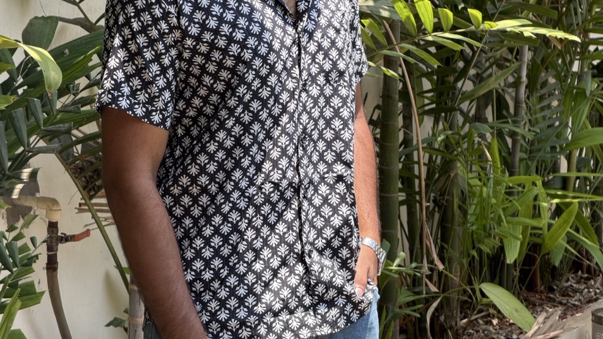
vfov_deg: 8.3
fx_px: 2334
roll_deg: +0.1
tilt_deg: -3.7
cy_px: 59
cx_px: 302
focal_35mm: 146
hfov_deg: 14.7
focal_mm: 16.89
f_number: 2.8
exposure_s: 1/184
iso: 50
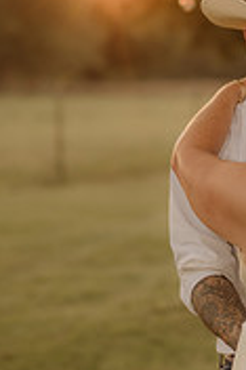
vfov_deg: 10.7
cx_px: 261
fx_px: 1972
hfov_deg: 7.1
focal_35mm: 192
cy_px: 179
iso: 200
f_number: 2.8
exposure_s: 1/400
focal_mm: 50
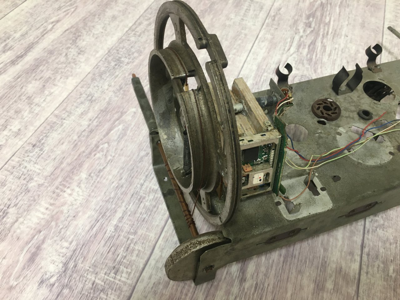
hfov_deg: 61.7
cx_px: 200
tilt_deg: -52.0
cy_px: 150
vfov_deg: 48.2
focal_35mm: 29
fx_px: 335
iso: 125
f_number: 2.2
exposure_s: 1/33
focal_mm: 4.15
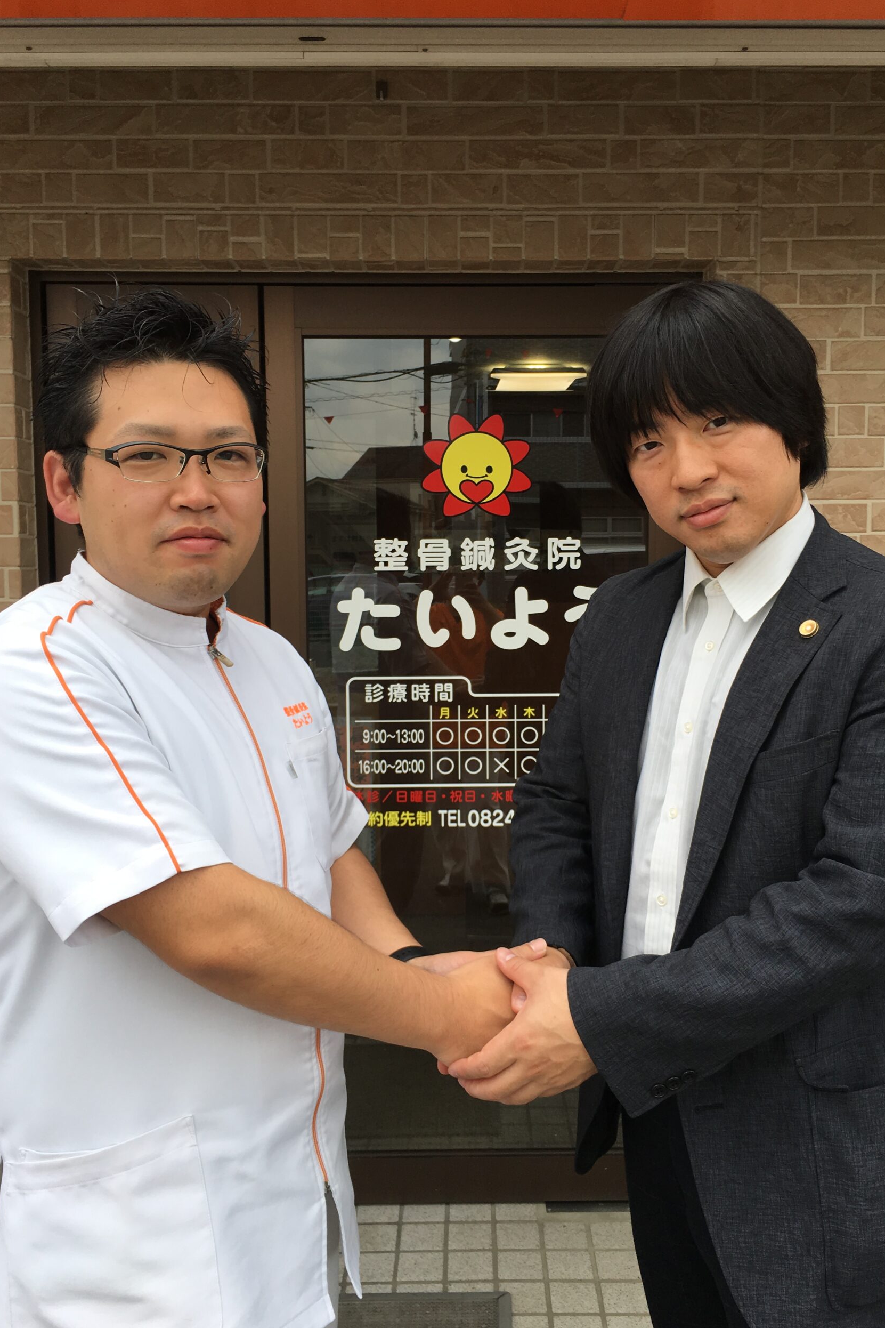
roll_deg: +0.6
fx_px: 1143
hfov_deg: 42.3
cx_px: 475
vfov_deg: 60.3
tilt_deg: -3.8
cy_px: 663
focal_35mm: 31
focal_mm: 4.15
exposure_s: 1/541
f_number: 2.2
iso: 25
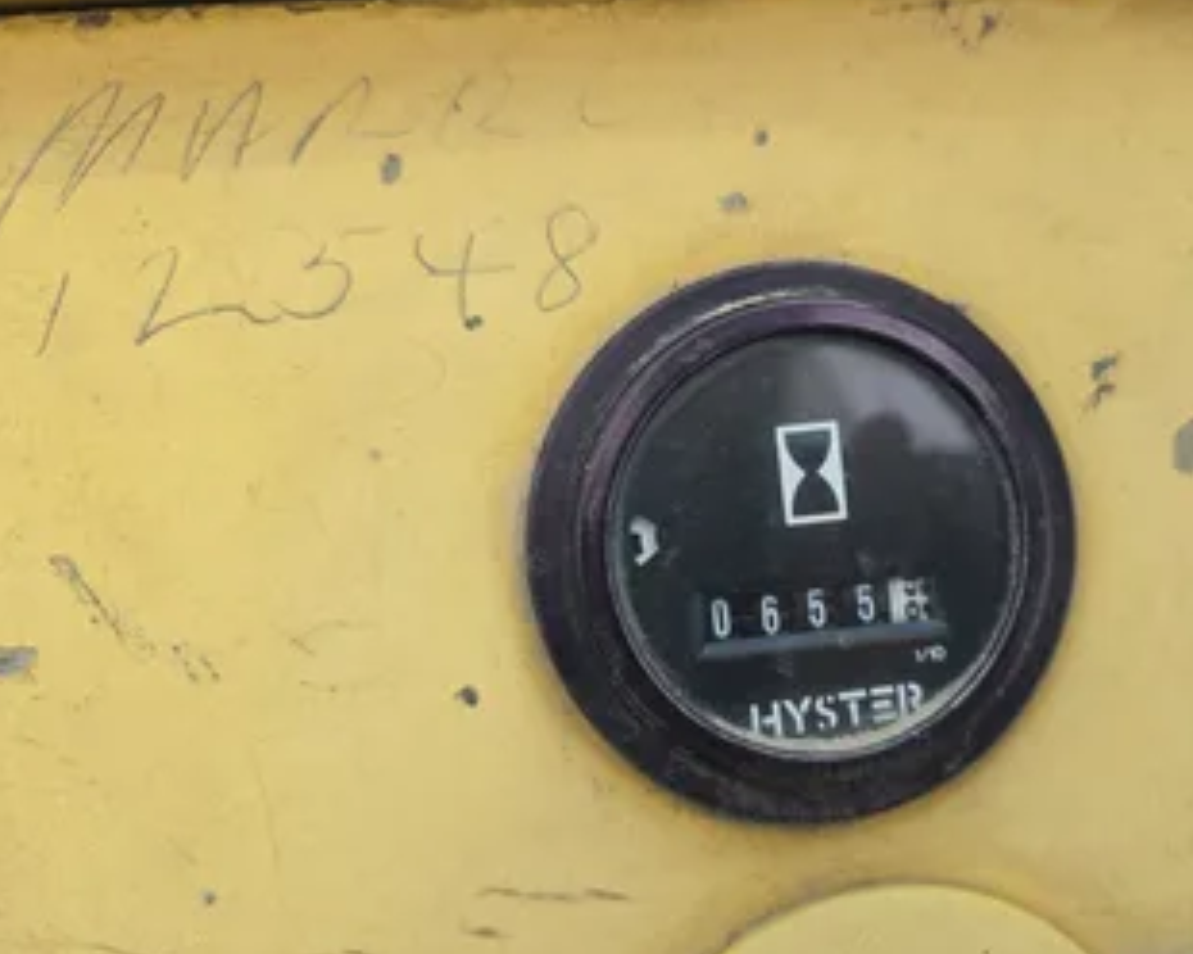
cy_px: 492
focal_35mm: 29
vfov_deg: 50.0
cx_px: 747
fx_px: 1024
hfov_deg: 59.7
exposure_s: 1/542
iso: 25
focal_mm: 5.4
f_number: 1.8
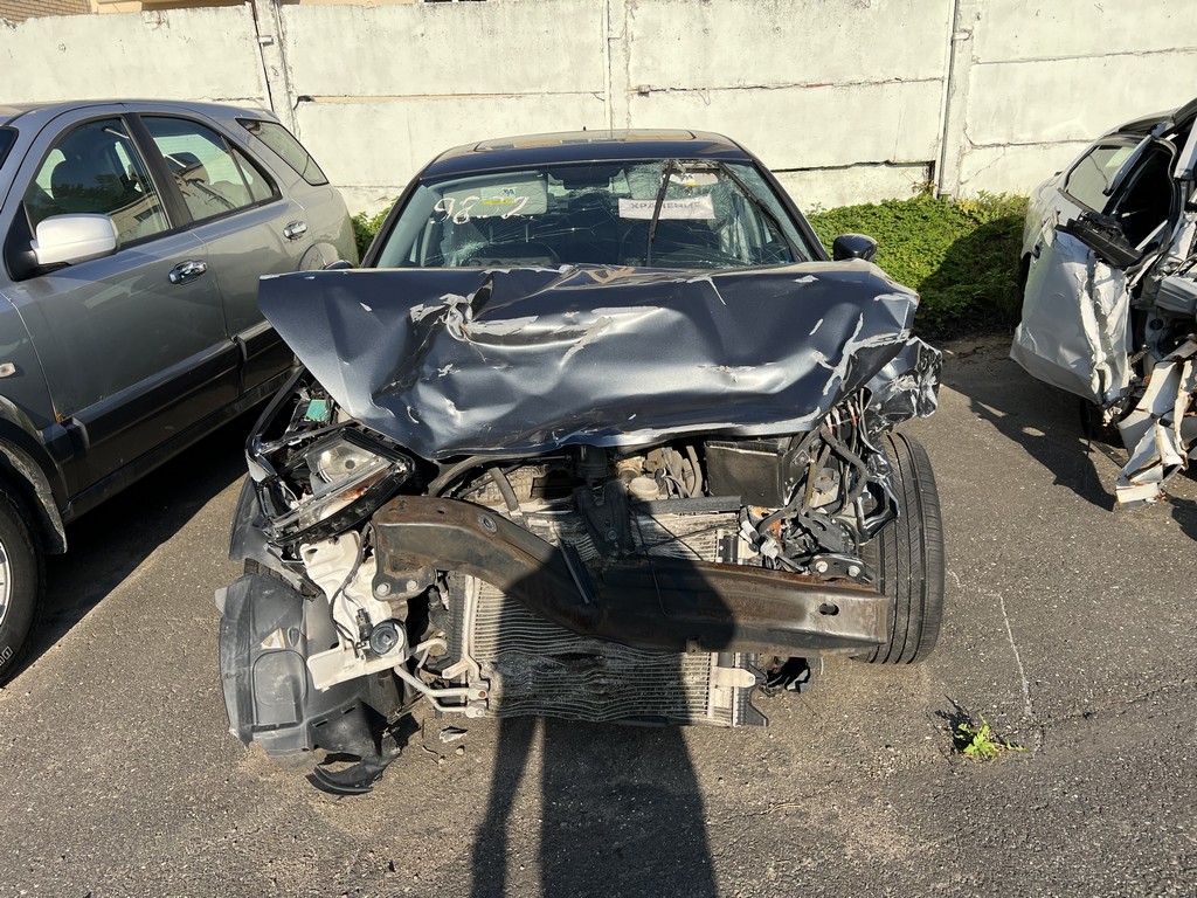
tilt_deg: -15.7
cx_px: 598
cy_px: 449
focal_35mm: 26
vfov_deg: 53.1
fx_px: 899
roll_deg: +3.4
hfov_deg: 67.3
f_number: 1.5
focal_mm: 5.7
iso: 50
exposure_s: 1/2571
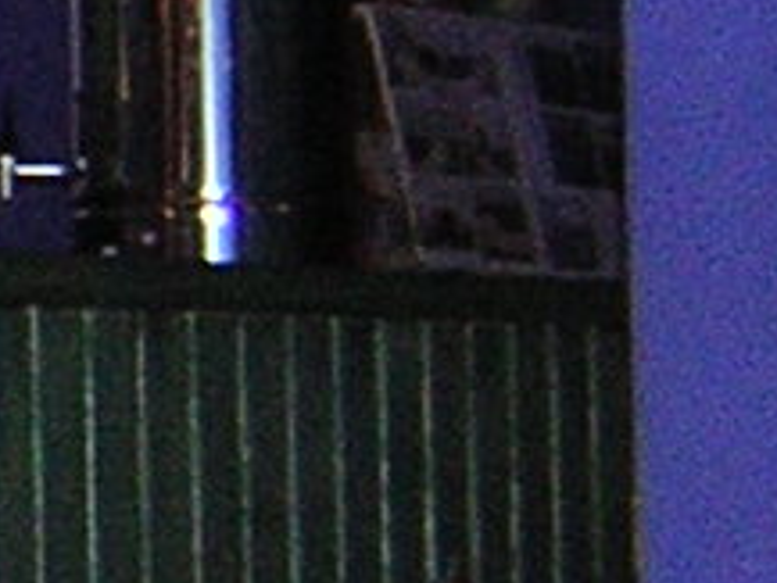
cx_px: -727
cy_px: 75
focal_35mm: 265
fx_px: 5952
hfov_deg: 7.2
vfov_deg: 5.6
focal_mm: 4.7
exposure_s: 1/60.1
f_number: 2.6
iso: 400
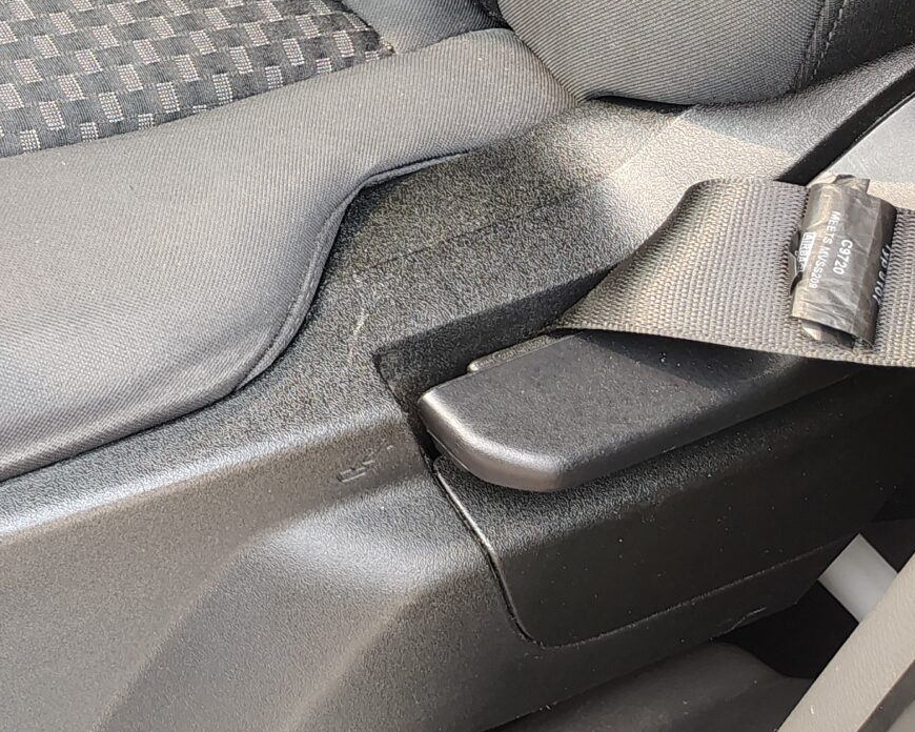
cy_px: 128
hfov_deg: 24.0
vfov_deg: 21.8
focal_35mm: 69
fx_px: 1869
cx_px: -285
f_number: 1.8
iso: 519
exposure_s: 1/120
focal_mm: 5.56
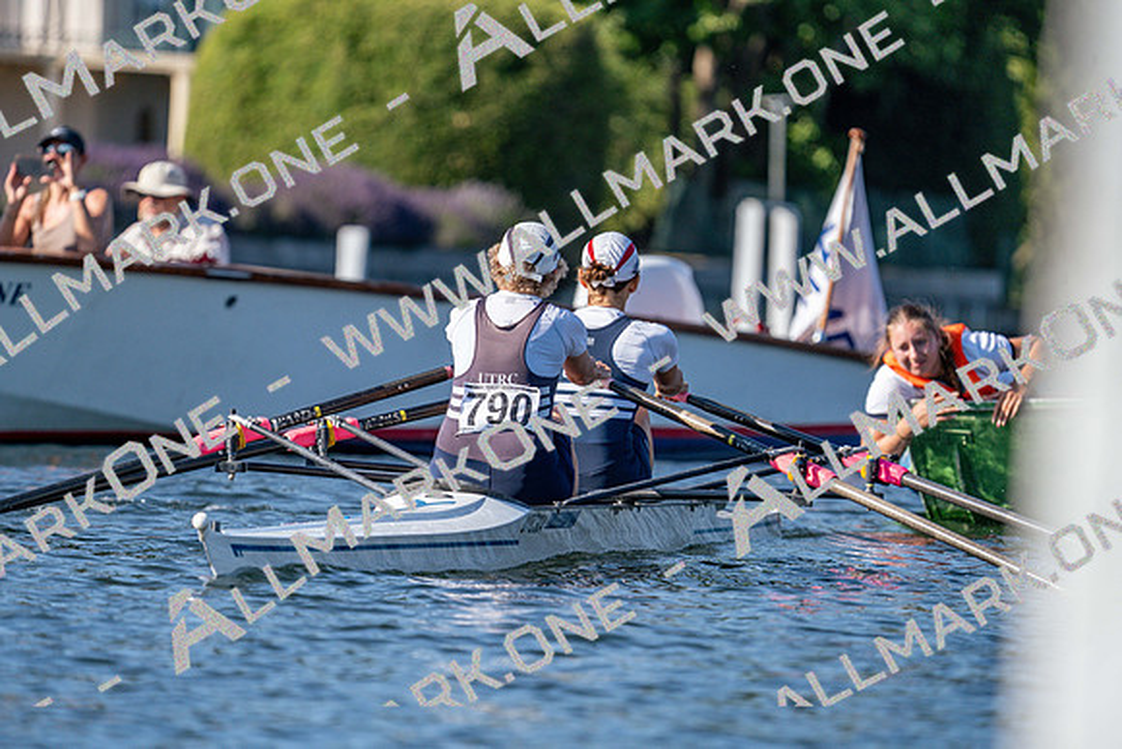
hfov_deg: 4.8
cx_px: 561
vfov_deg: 3.2
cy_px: 374
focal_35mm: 426
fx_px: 13279
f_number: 6.3
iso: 320
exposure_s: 1/1600
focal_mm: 426
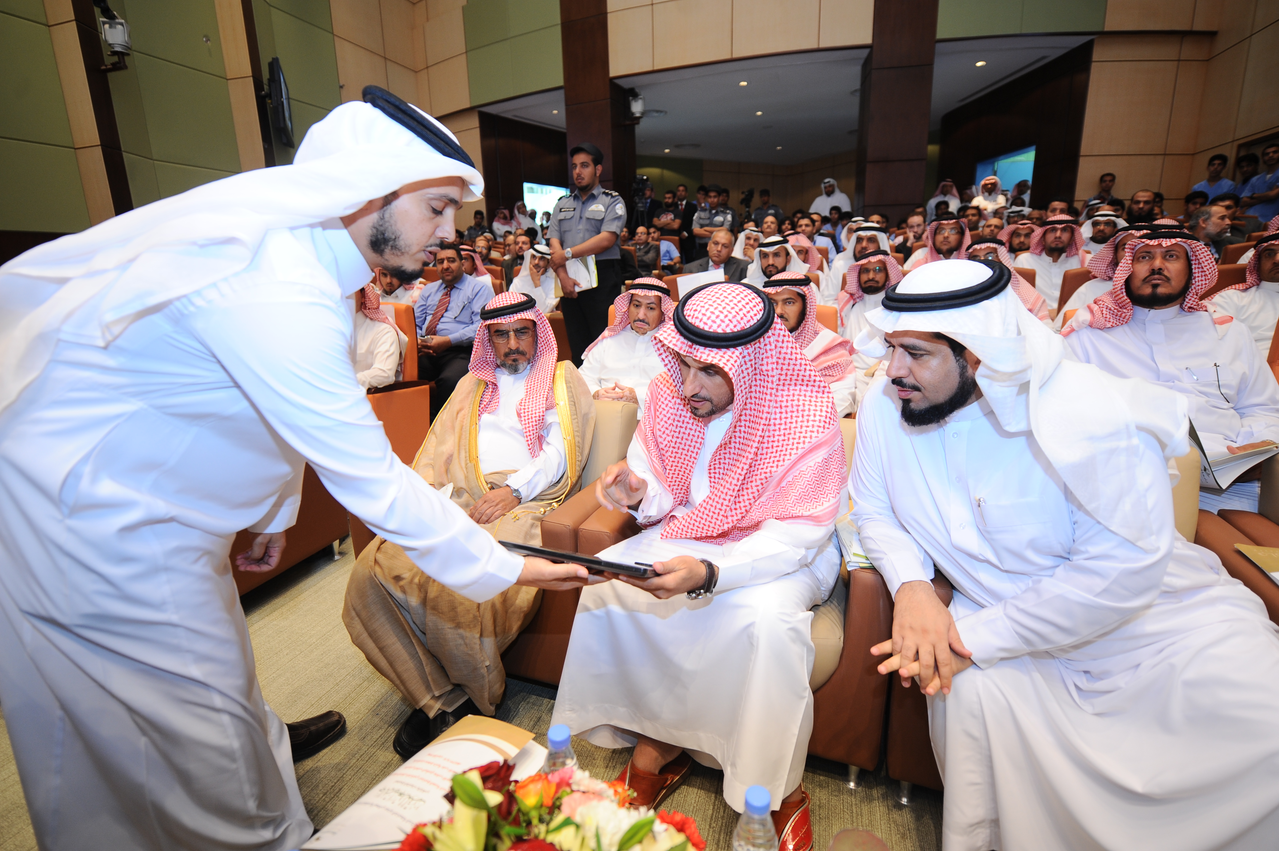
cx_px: 640
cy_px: 426
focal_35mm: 17
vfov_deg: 70.4
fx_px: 604
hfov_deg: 93.3
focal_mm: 17
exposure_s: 1/50
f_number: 2.8
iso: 500
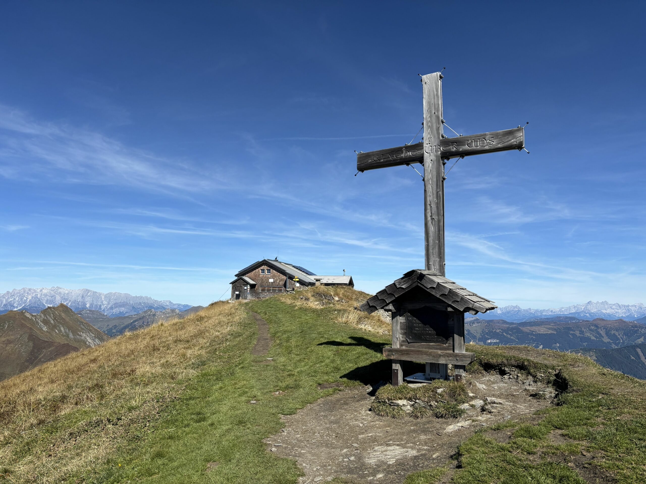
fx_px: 485
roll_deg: -1.2
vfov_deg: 53.1
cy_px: 242
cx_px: 323
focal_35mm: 26
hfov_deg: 67.3
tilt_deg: +4.9
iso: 50
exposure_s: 1/4630
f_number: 1.6
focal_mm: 5.96
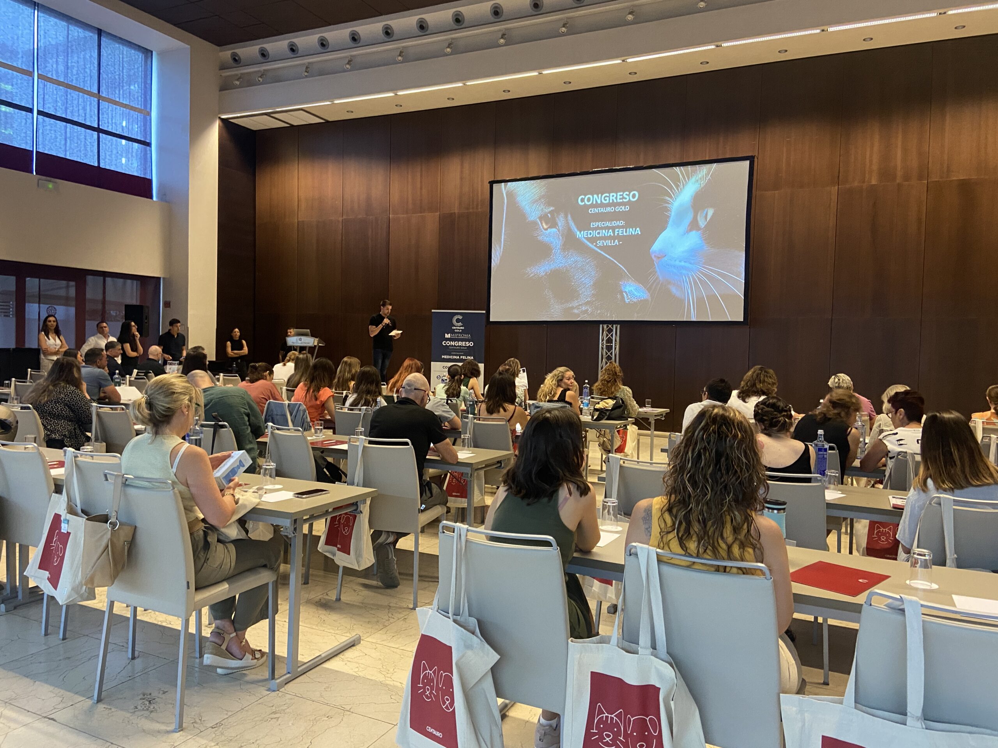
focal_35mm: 26
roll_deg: -1.7
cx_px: 499
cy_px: 374
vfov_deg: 53.1
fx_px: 750
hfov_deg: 67.3
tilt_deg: -2.2
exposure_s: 1/33
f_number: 1.8
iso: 400
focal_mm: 4.25
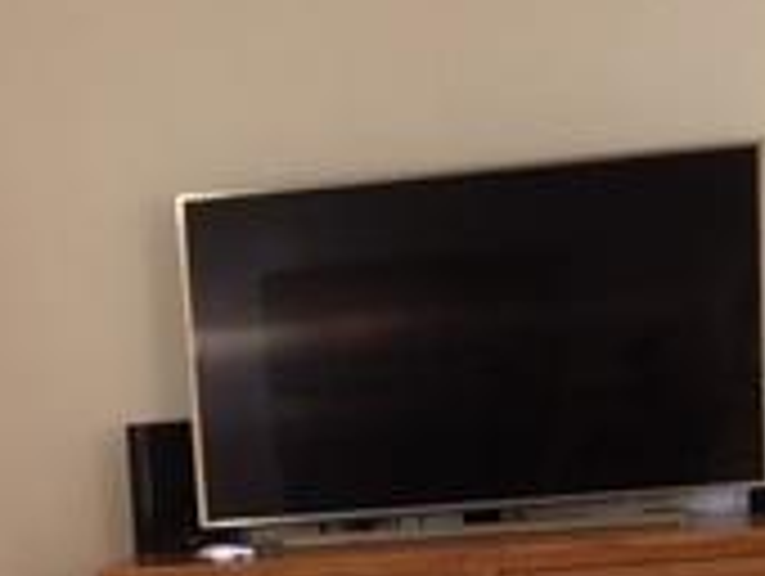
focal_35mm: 109
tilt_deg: -13.3
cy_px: 986
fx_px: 2412
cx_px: 248
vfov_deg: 12.6
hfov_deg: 18.0
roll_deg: +3.8
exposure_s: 1/15
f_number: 2.2
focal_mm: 4.15
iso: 200
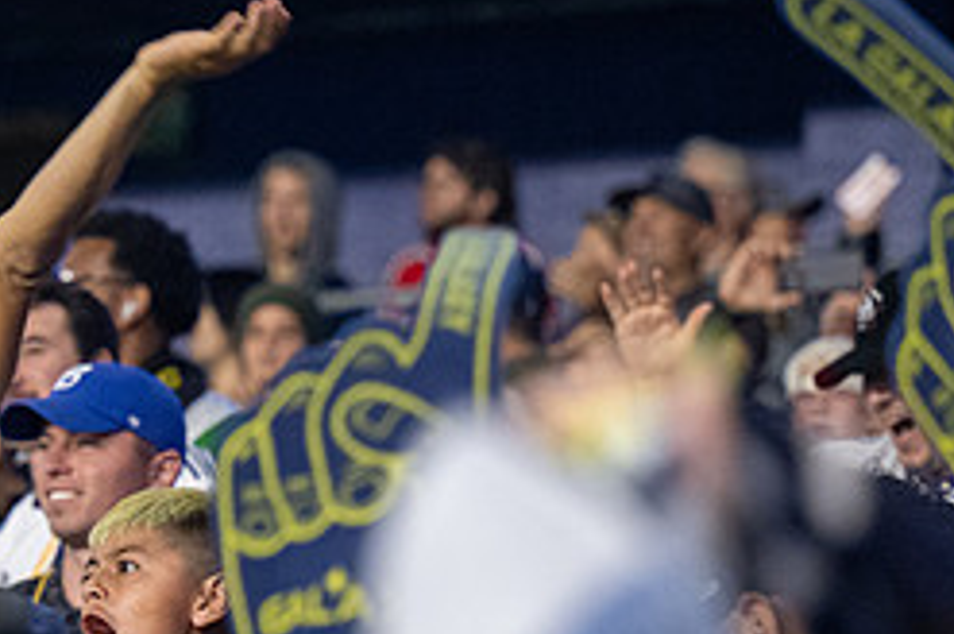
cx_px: -100
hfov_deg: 4.9
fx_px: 11195
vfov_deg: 3.2
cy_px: 379
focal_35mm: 423
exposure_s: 1/200
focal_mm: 120
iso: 4500
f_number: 2.8
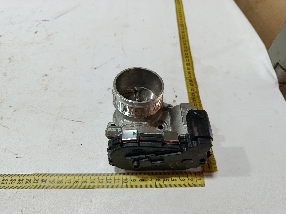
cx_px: 143
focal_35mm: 24
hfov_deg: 71.6
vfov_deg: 56.8
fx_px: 198
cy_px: 107
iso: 182
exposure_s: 1/120
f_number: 1.7
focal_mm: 5.24
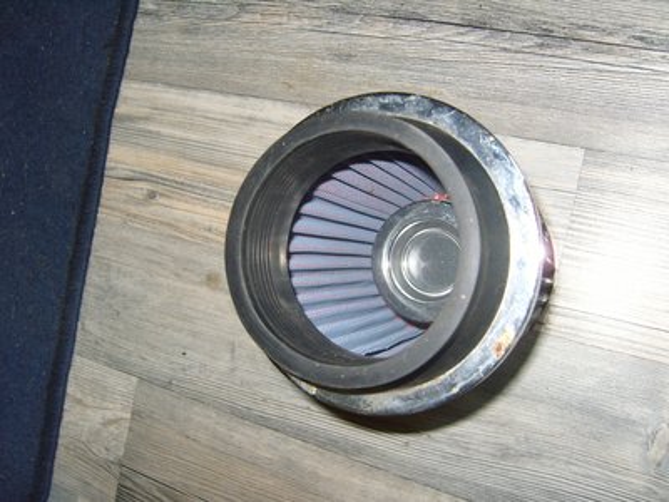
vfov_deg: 40.7
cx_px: 334
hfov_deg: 52.6
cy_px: 251
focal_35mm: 35
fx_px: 676
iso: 100
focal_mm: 7.4
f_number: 2.8
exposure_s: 1/30
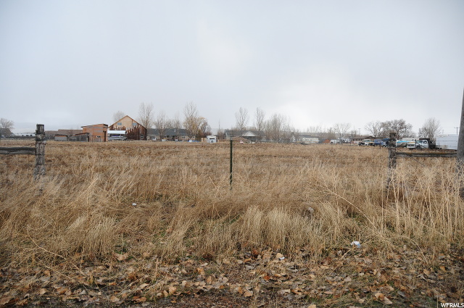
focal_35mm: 27
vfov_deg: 47.8
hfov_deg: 67.4
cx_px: 232
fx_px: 348
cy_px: 154
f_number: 3.5
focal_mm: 18
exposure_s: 1/640
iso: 400
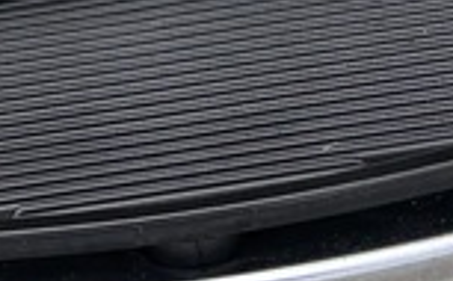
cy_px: -808
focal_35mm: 185
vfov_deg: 6.0
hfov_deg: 11.0
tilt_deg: -28.6
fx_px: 2280
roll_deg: -3.7
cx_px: -210
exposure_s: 1/988
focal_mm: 5.96
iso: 50
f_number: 1.6
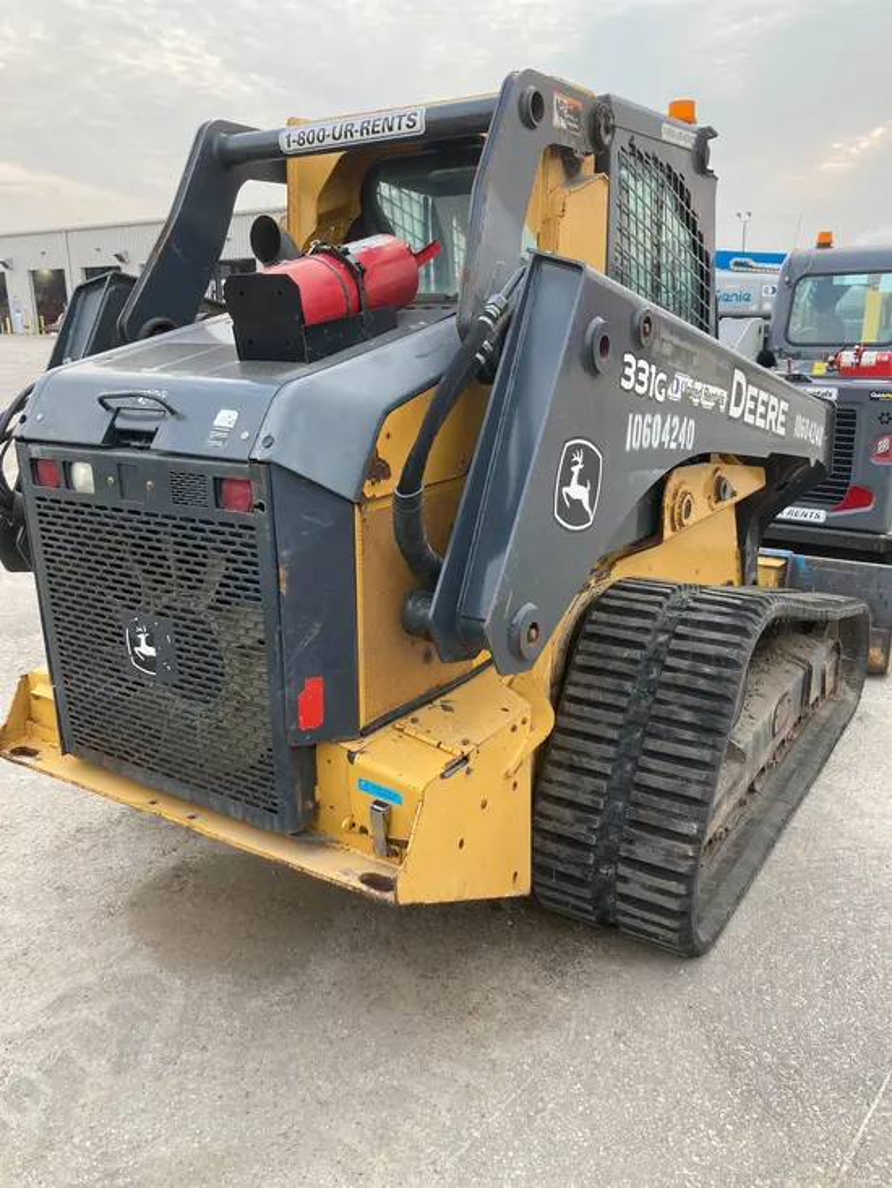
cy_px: 594
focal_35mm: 28
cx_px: 446
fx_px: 962
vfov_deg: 63.4
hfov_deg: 49.8
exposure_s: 1/121
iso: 32
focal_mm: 3.99
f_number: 1.8
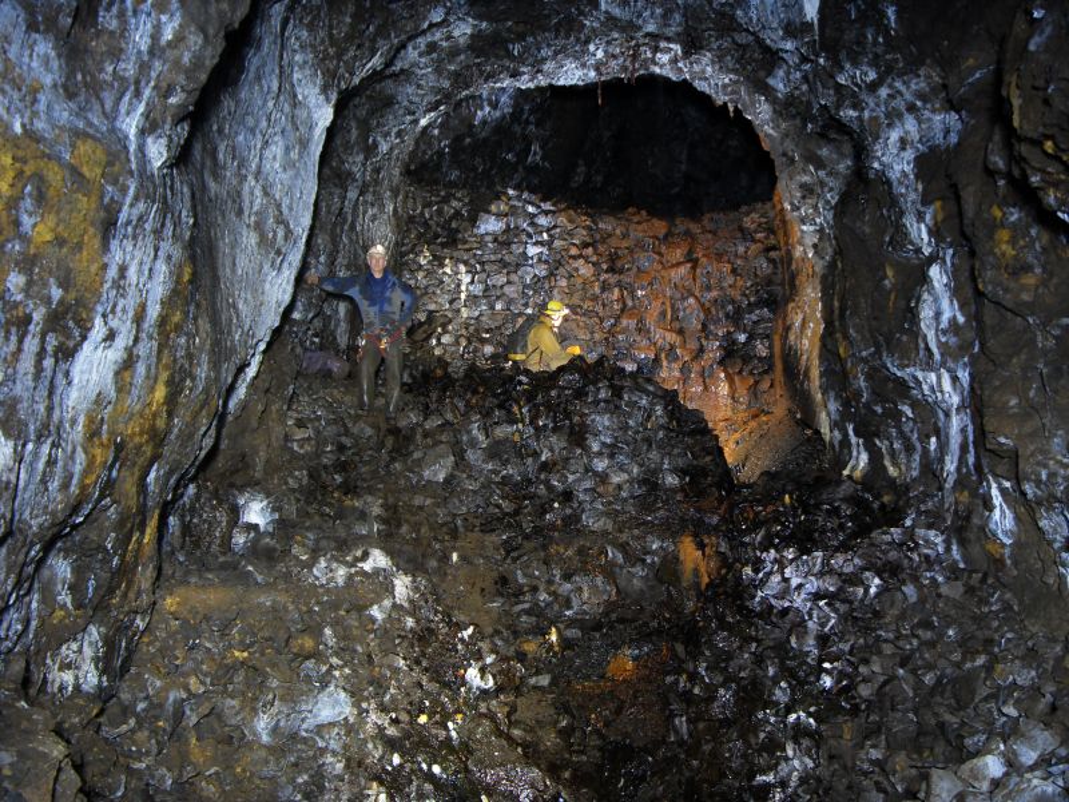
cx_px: 534
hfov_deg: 47.9
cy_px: 401
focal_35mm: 39
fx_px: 1204
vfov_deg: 36.8
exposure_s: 16
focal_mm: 6.6
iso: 80
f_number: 3.5
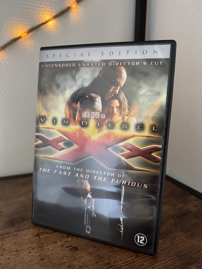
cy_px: 134
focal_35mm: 24
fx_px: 187
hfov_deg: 56.8
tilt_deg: -12.3
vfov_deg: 71.6
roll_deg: -2.3
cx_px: 101
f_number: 1.78
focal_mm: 6.76
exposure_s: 1/53
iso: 800
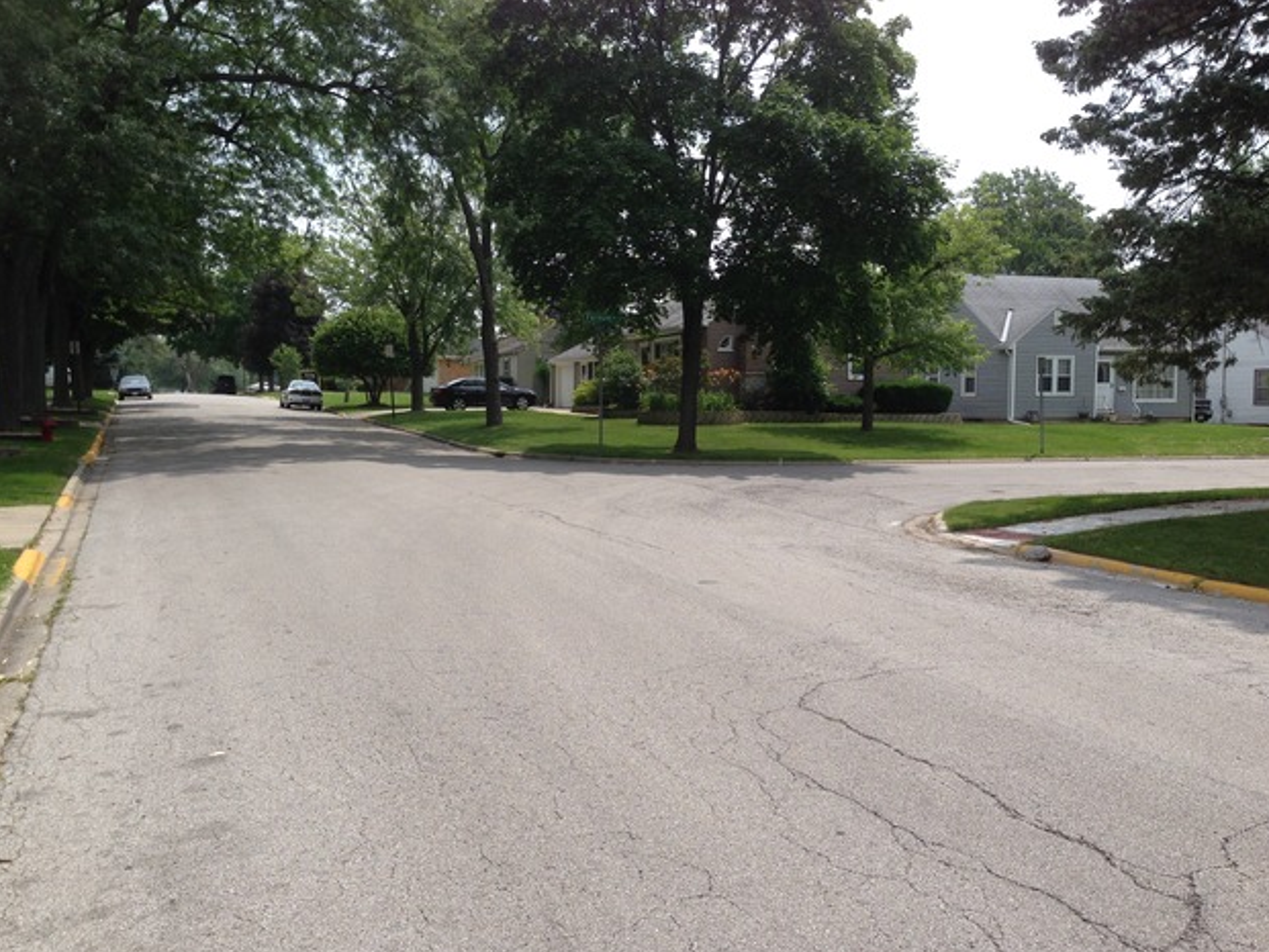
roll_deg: +1.5
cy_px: 486
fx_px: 1247
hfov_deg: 53.9
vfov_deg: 41.8
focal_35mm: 34
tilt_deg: -2.0
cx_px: 633
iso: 50
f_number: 2.4
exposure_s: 1/1290
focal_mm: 4.12
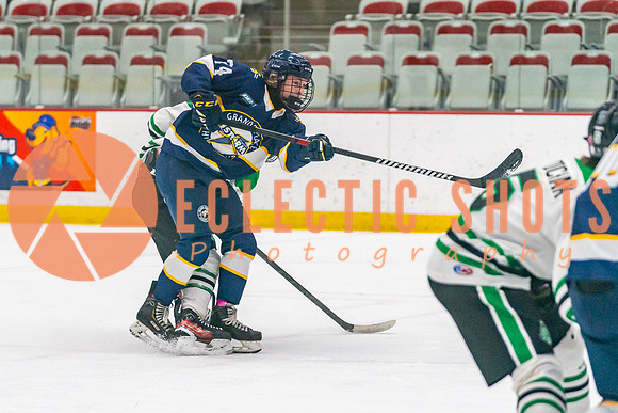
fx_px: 3307
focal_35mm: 193
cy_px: 258
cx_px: 262
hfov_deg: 10.7
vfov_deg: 7.1
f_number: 2.8
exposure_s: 1/1250
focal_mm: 112
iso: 3200
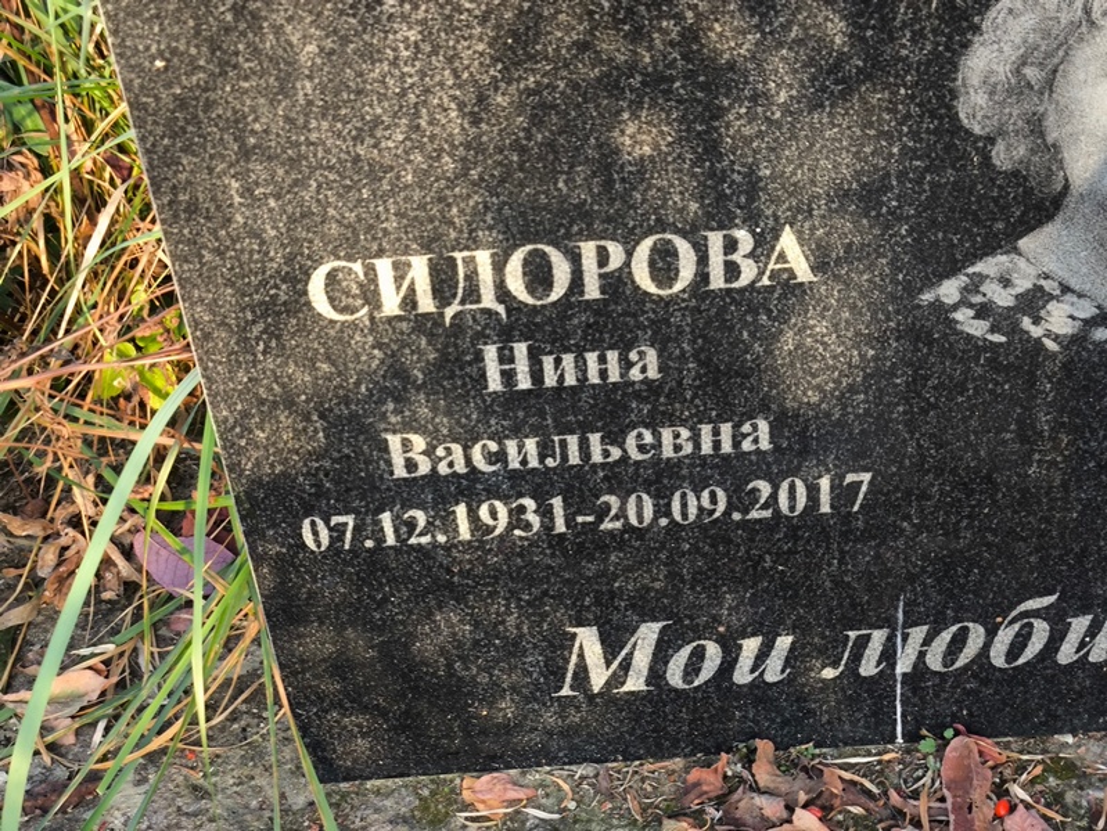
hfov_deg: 38.2
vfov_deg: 29.1
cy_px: 416
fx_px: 1600
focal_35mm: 50
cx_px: 554
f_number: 1.7
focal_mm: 4.71
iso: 100
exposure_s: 1/60
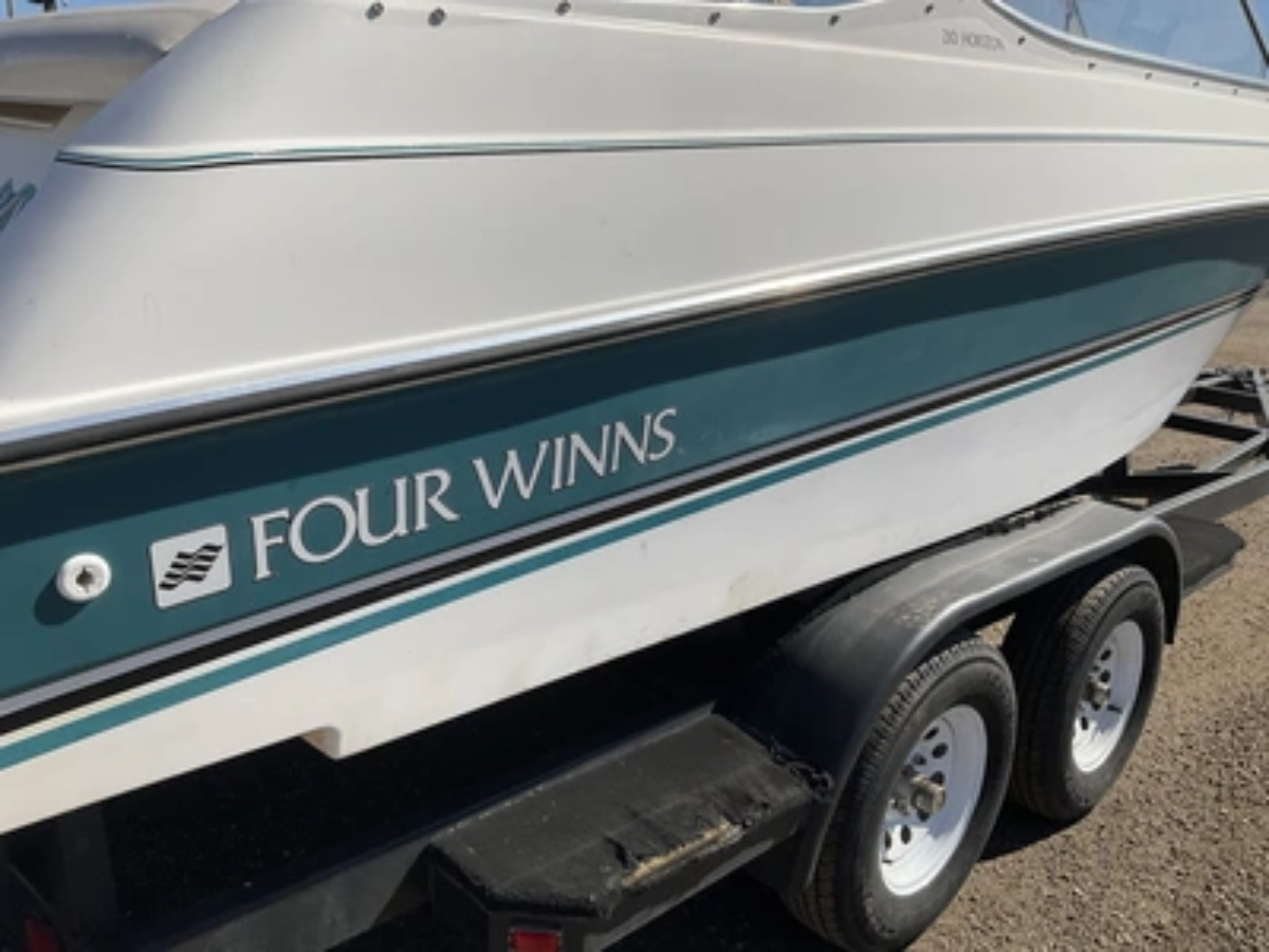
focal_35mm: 29
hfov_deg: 61.7
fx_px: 1063
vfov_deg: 48.2
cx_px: 634
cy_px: 476
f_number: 1.8
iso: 25
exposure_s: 1/3125
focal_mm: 3
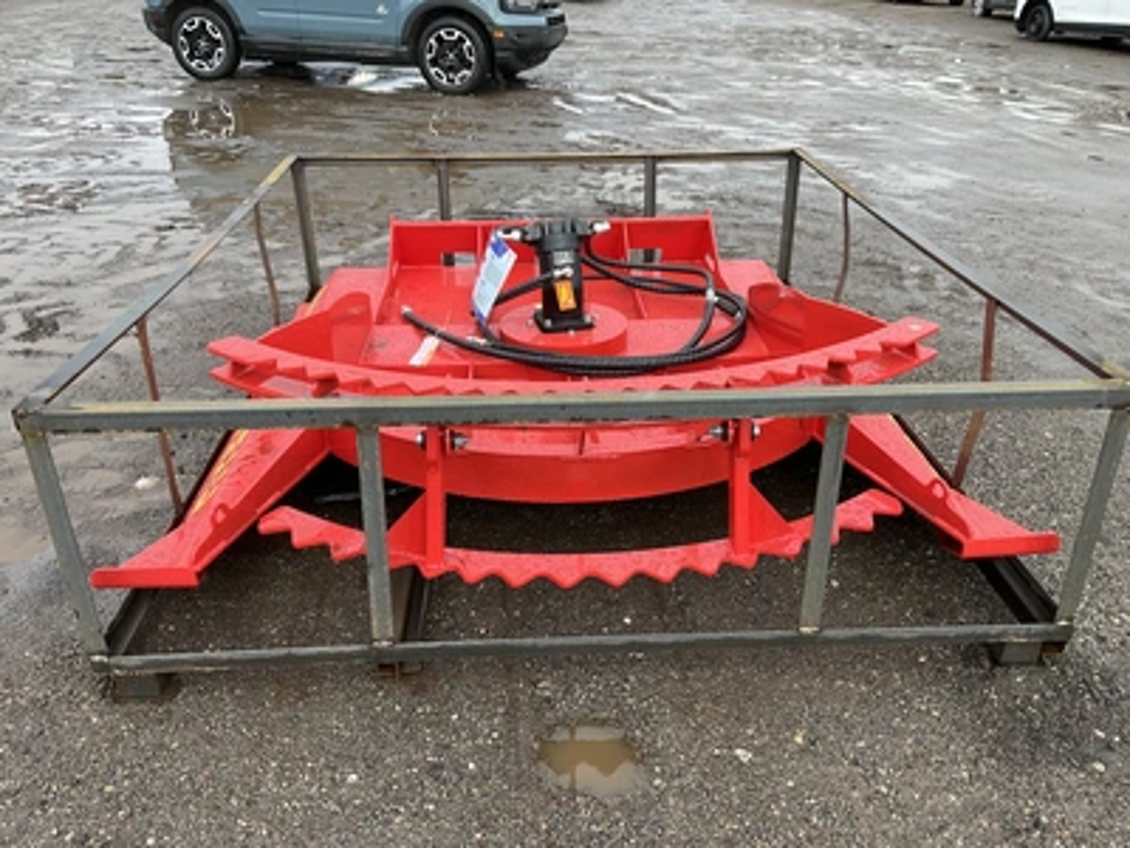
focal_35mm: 29
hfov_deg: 61.7
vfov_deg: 48.2
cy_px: 424
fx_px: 947
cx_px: 565
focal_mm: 3
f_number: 1.8
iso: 16
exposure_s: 1/134
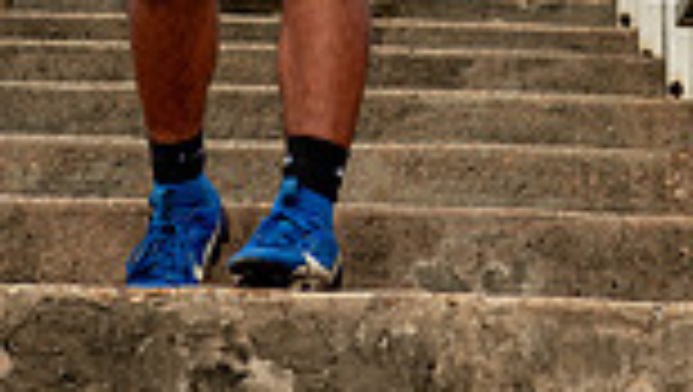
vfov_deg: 5.9
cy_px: -518
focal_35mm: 199
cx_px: 243
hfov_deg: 10.8
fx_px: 3661
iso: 125
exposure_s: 1/400
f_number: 7.1
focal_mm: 65
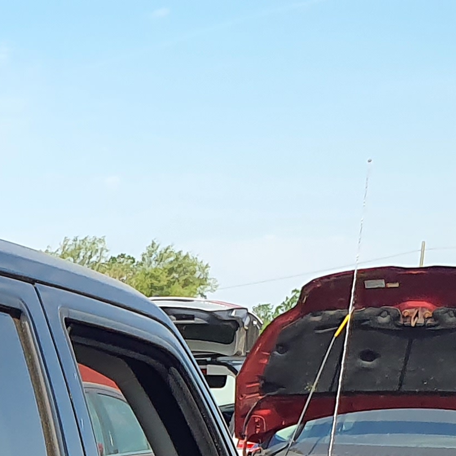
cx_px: -615
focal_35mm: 119
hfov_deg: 12.0
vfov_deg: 13.1
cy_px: 850
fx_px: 1774
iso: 40
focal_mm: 3.58
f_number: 1.9
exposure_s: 1/926
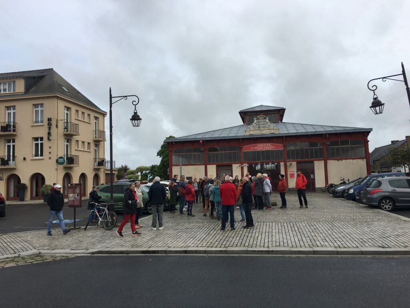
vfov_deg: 48.2
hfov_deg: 61.7
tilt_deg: +6.5
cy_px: 154
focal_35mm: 29
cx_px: 205
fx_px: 343
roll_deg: +2.2
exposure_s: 1/1099
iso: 25
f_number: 2.2
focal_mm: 4.15
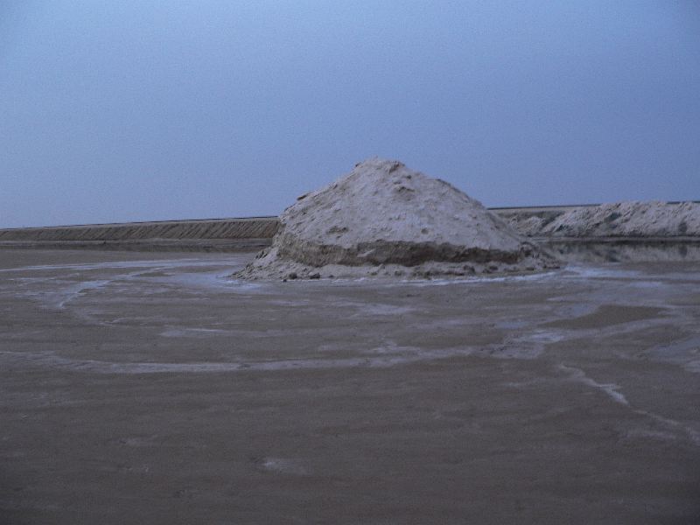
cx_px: 350
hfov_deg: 51.4
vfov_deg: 39.7
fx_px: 728
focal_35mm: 36
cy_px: 262
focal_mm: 6
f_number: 2.8
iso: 80
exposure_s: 1/4
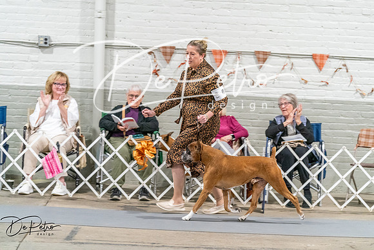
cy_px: 125
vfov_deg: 10.7
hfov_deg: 16.0
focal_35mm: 128
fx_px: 1330
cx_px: 187
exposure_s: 1/250
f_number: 3.2
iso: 6400
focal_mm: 128
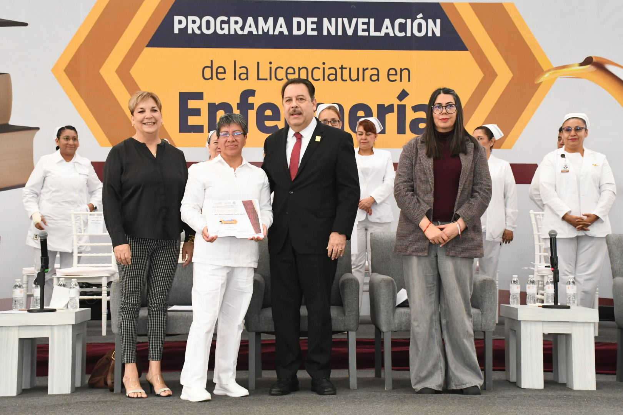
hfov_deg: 35.1
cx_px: 312
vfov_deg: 23.8
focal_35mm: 57
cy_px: 208
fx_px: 986
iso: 3200
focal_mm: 38
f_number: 10
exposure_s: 1/125
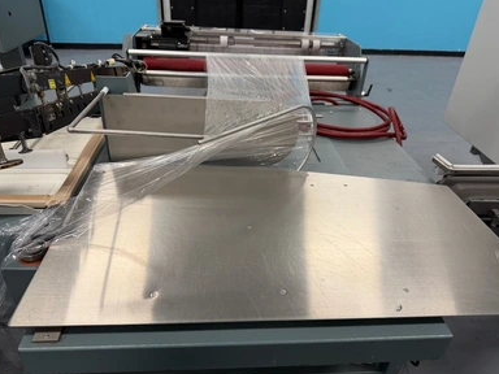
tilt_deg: -33.1
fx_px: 360
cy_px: 191
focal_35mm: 25
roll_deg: -2.1
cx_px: 247
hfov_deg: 69.4
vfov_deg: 54.9
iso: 160
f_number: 1.78
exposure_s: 1/120
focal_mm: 6.76
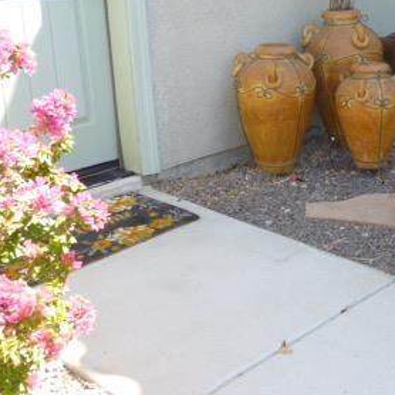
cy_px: 99
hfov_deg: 28.6
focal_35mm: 57
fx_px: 736
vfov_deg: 29.6
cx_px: 374
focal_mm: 5
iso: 100
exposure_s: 1/160
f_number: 3.1
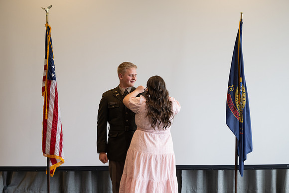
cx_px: 144
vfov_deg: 19.5
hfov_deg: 28.8
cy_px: 96
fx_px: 562
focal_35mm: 70
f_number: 2.8
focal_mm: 70
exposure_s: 1/200
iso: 500
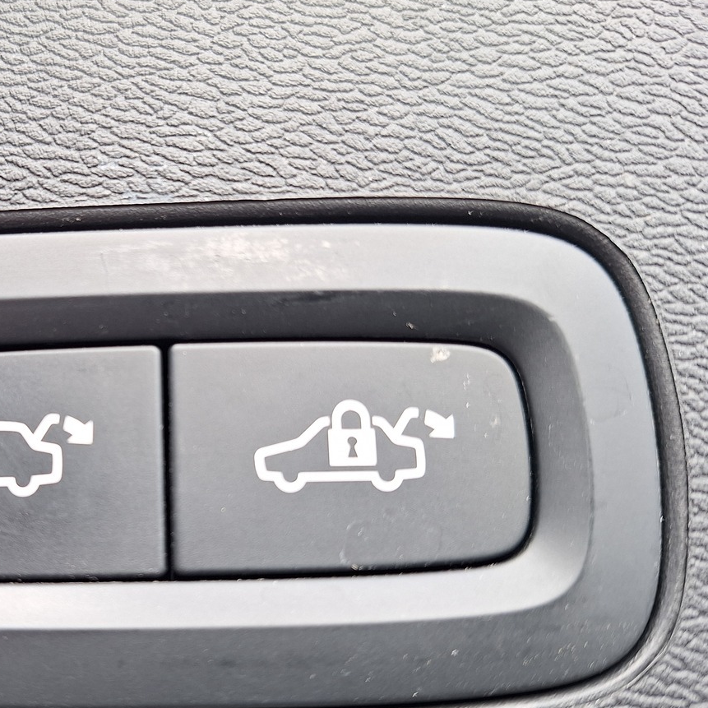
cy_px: 395
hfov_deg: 45.8
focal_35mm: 34
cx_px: 134
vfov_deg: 48.4
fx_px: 787
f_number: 1.8
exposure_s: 1/120
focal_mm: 5.54
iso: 64
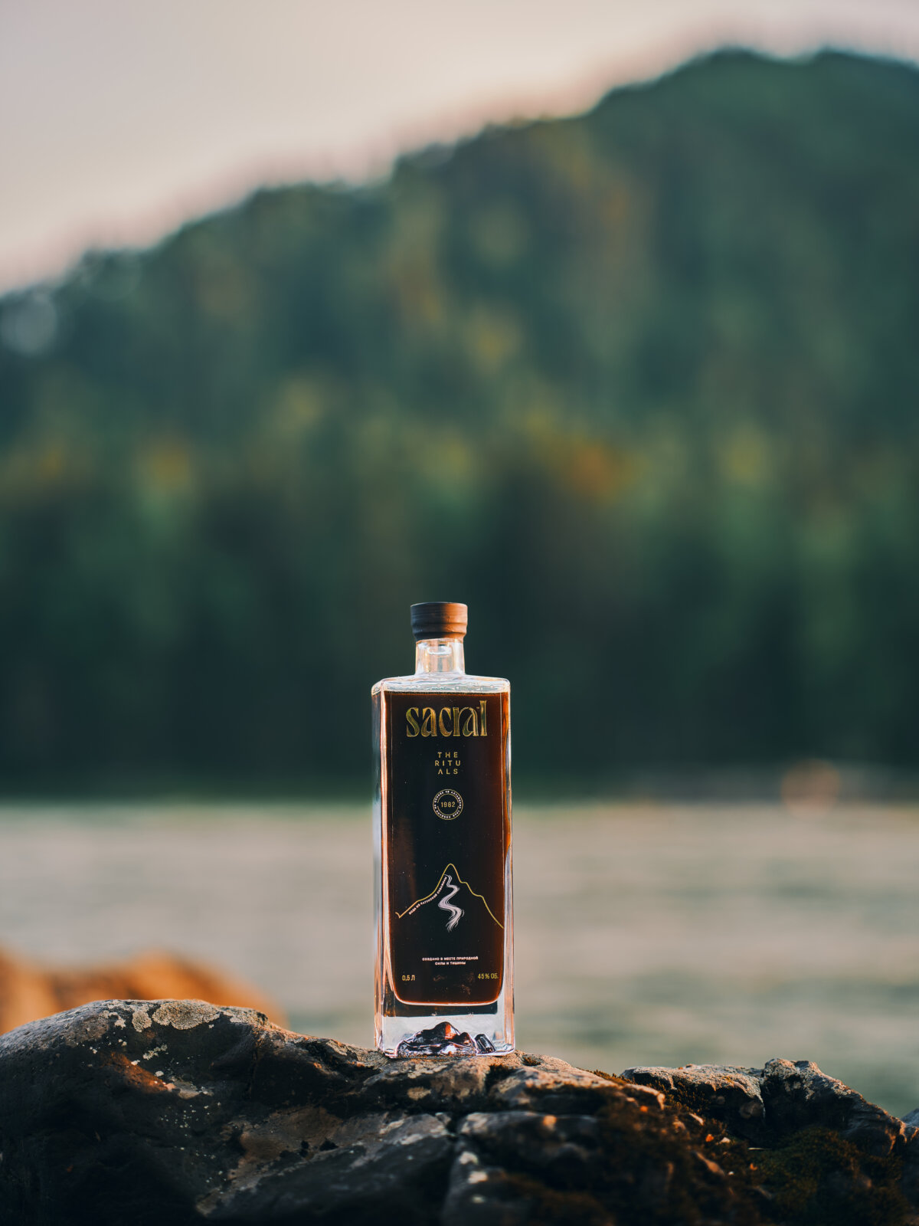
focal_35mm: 63
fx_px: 2230
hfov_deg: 23.3
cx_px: 460
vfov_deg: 30.7
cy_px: 613
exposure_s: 1/160
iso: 100
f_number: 2
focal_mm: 80
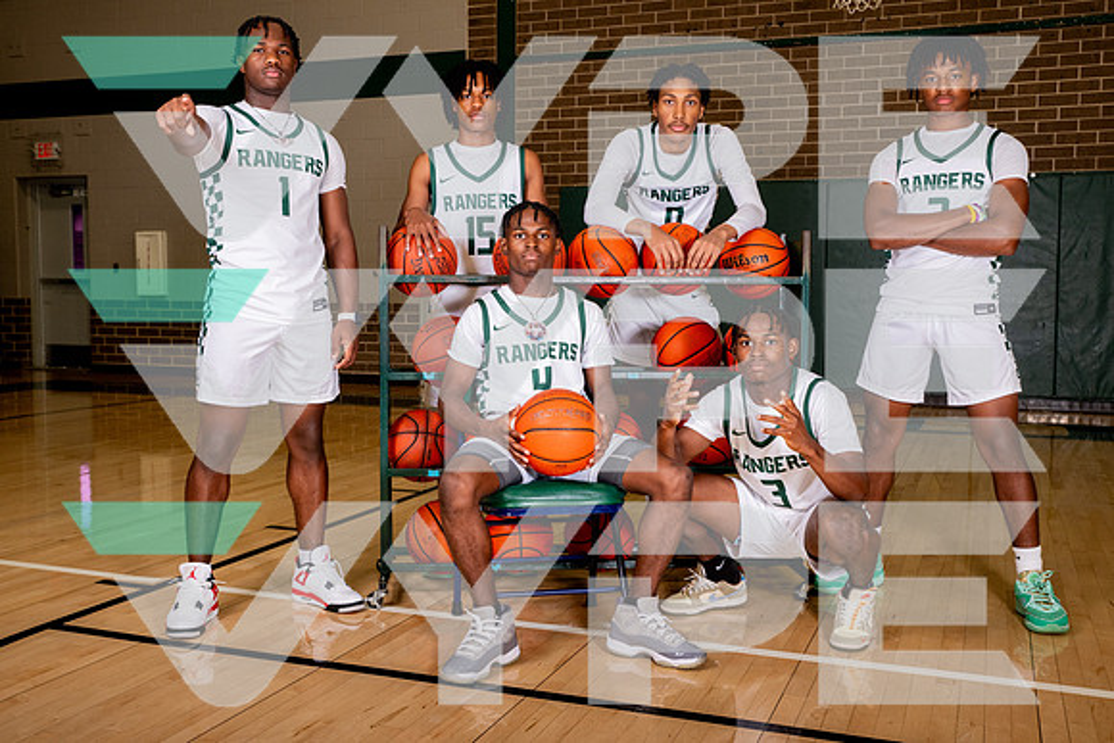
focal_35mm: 38
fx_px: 1166
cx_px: 548
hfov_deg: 51.0
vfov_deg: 35.3
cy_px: 371
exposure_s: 1/320
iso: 800
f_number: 7.1
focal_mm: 35
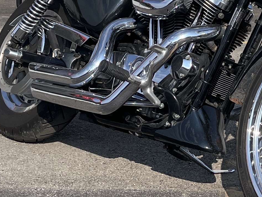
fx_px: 833
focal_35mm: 110
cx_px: 230
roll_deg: -1.5
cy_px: -2
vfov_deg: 13.3
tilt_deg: -5.6
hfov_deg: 17.6
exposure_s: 1/5076
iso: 50
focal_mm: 5.1
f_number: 1.6
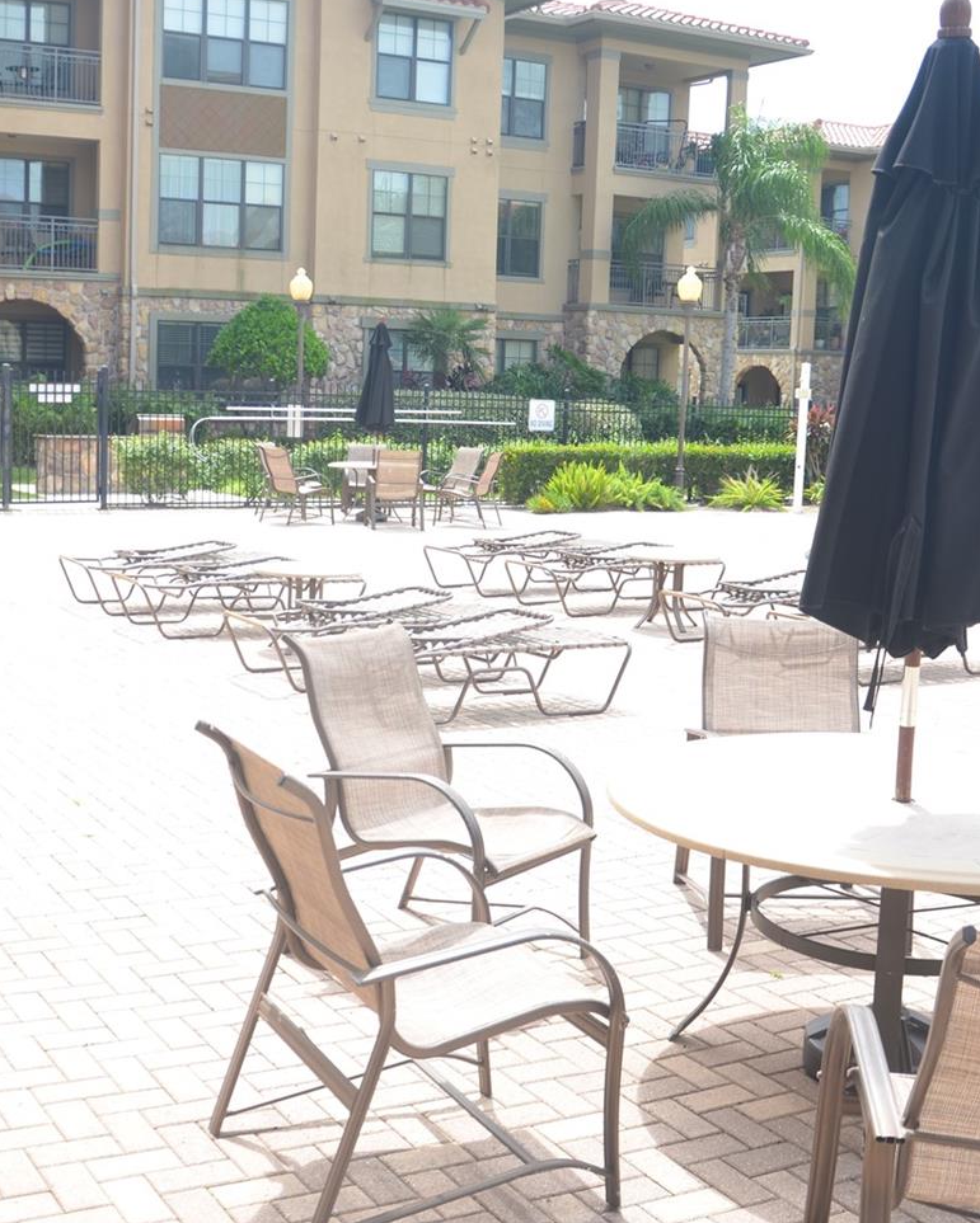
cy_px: 617
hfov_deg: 35.3
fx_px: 1522
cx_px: 322
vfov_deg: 43.8
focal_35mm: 42
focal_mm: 18
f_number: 8
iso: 100
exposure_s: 1/250
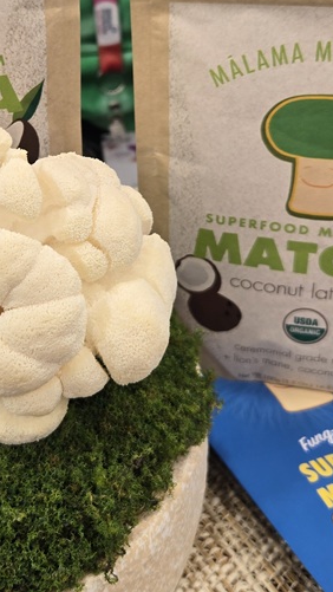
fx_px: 784
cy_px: 186
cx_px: 76
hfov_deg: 23.7
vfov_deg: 40.7
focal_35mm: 50
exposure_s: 1/50.3
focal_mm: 5.4
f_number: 1.8
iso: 50
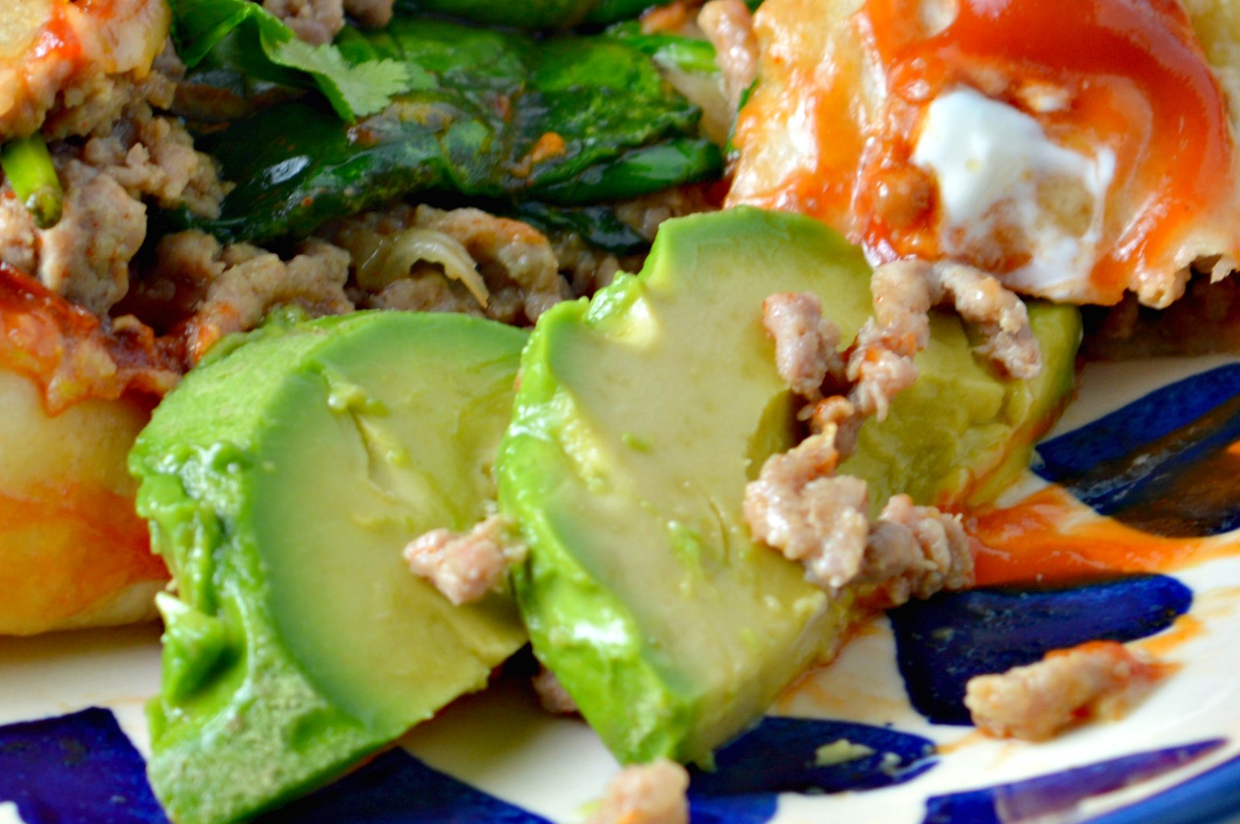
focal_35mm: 211
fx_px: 7271
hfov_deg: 9.7
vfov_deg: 6.5
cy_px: -118
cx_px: 160
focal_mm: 55
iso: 100
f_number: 5.6
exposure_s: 1/25
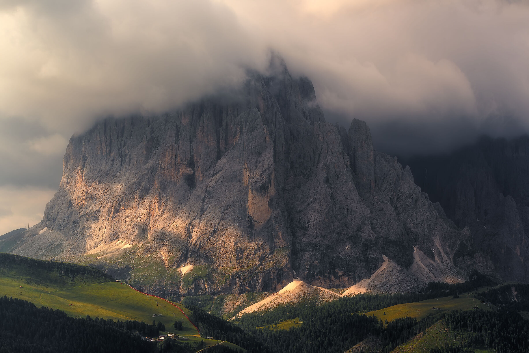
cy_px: 176
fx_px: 1470
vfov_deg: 13.7
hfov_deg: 20.4
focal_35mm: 100
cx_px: 264
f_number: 8
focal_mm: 100
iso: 64
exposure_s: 1/400
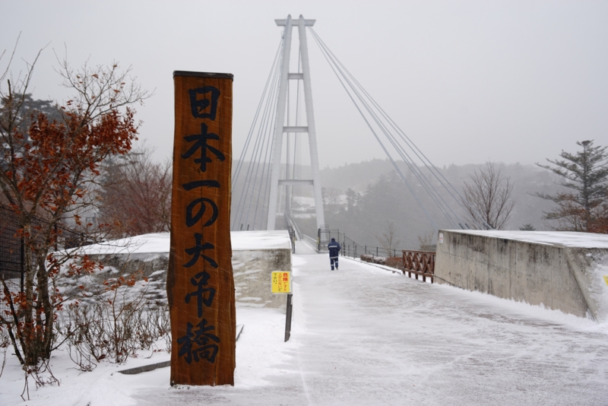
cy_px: 203
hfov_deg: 54.4
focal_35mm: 35
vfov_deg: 37.9
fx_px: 591
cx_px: 304
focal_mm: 35
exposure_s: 1/60
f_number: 5.6
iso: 100
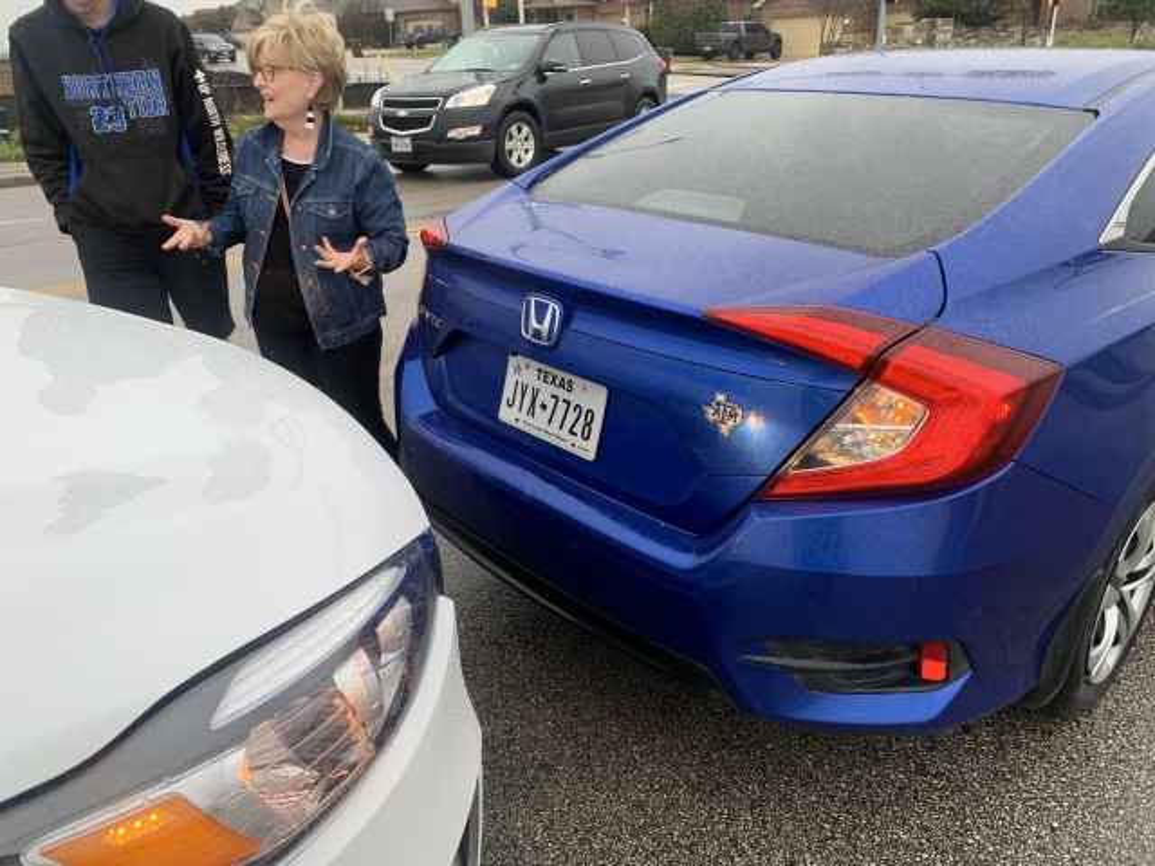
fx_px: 868
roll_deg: +2.3
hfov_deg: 67.3
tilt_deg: -20.9
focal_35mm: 26
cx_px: 578
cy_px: 433
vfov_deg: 53.1
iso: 25
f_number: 1.8
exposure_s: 1/333
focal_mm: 4.25
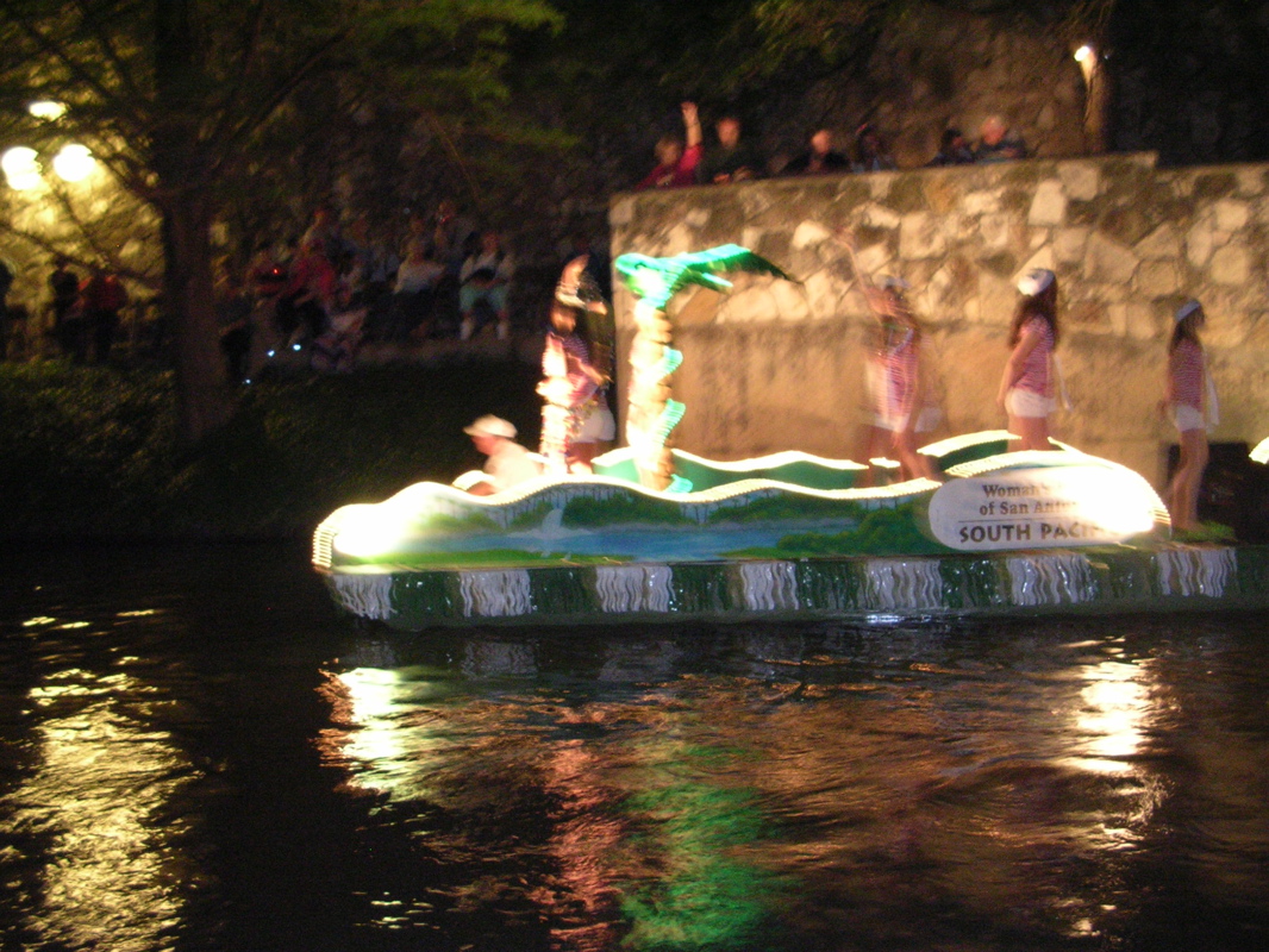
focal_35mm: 38
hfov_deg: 49.0
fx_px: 1393
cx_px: 634
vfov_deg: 37.7
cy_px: 476
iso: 200
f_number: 2.8
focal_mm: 5.8
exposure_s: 1/4.5
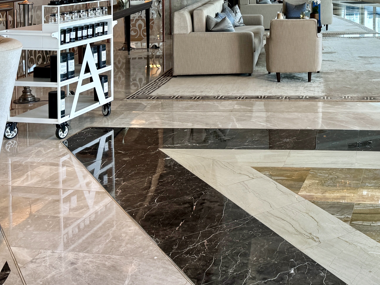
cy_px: -17
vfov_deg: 25.8
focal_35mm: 53
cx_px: 353
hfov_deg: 33.9
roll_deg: +1.1
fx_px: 582
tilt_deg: -4.7
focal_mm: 6.86
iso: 80
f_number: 1.78
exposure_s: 1/100
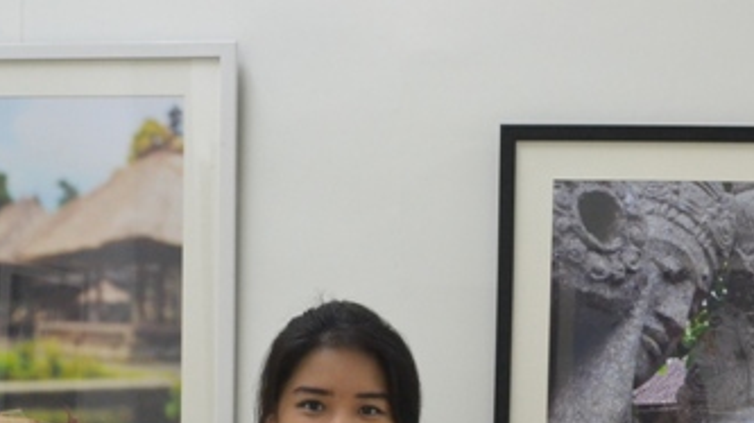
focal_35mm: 85
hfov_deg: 25.0
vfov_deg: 13.7
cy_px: 529
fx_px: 1699
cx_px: 462
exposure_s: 1/30
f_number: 10
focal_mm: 24
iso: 1600
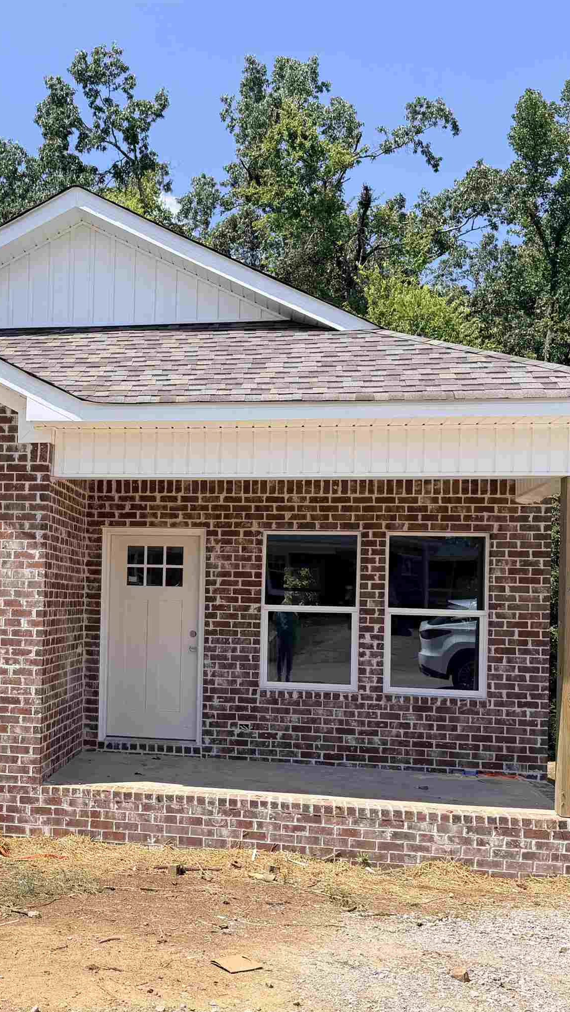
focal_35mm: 40
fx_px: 1074
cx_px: 91
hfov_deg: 28.9
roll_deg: -1.7
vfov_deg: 50.3
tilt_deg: +0.5
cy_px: 580
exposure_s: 1/4405
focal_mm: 6.76
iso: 80
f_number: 1.78
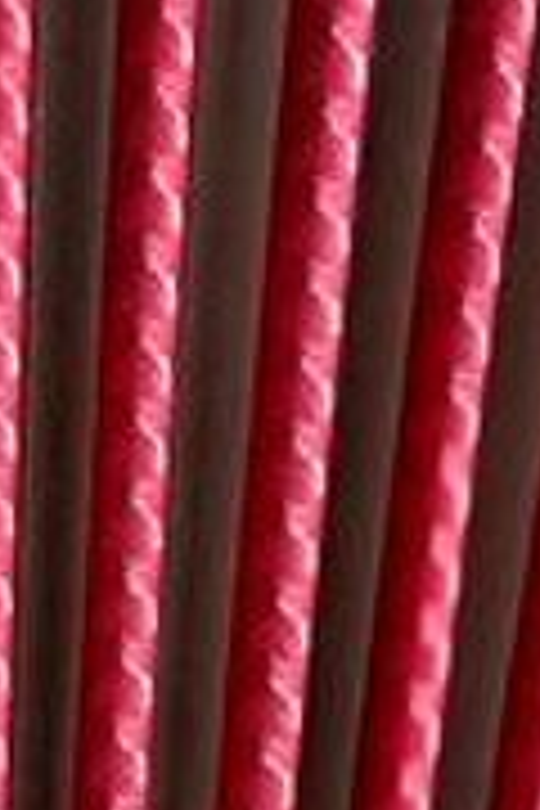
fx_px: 4680
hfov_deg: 6.6
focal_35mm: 208
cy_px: 475
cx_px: -40
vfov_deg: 9.9
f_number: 1.8
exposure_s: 1/25
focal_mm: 4
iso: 400
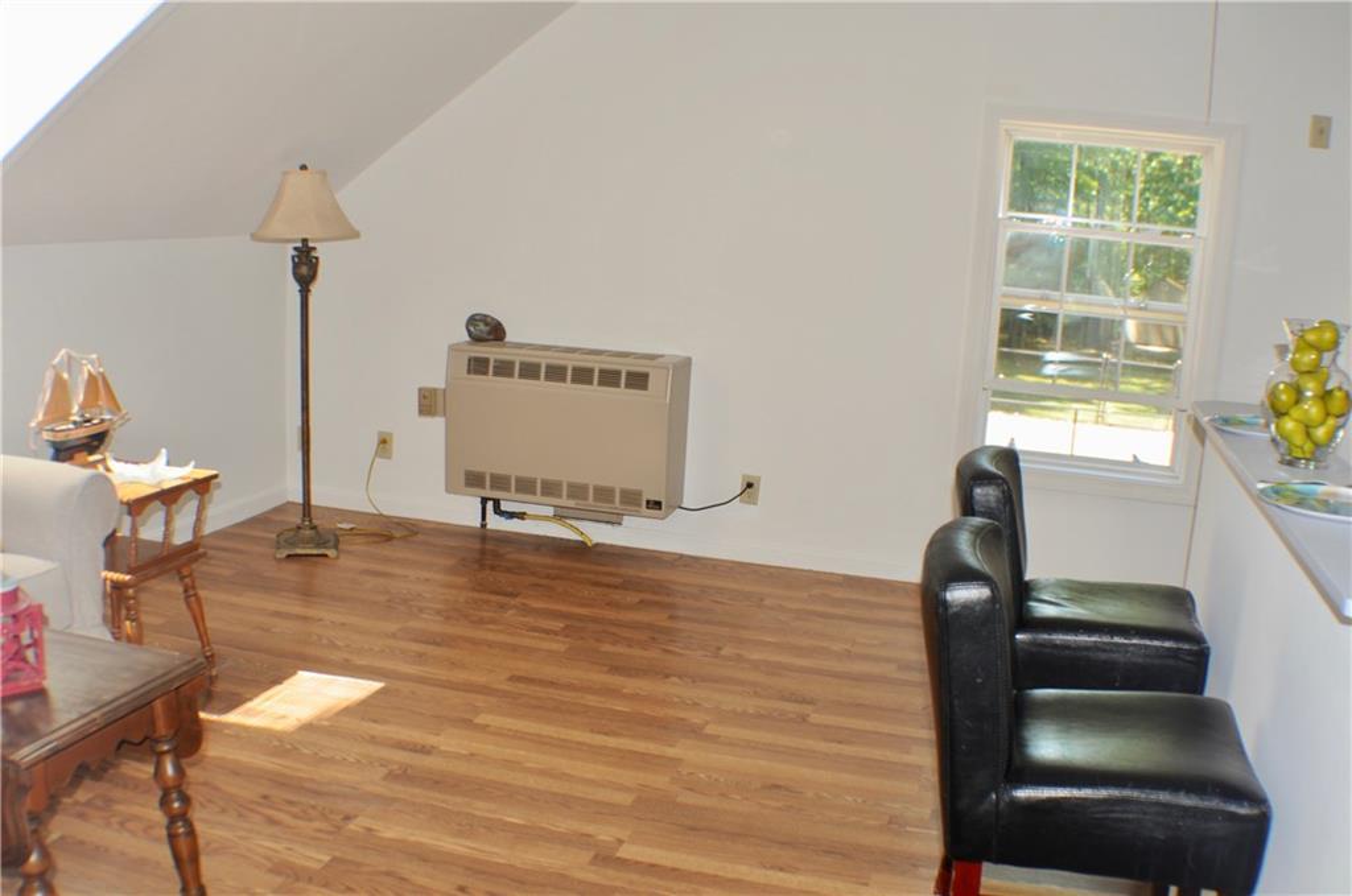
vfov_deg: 31.8
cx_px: 676
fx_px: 1575
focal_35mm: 42
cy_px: 448
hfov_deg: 46.5
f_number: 4.5
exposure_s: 1/60
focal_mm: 28
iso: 220
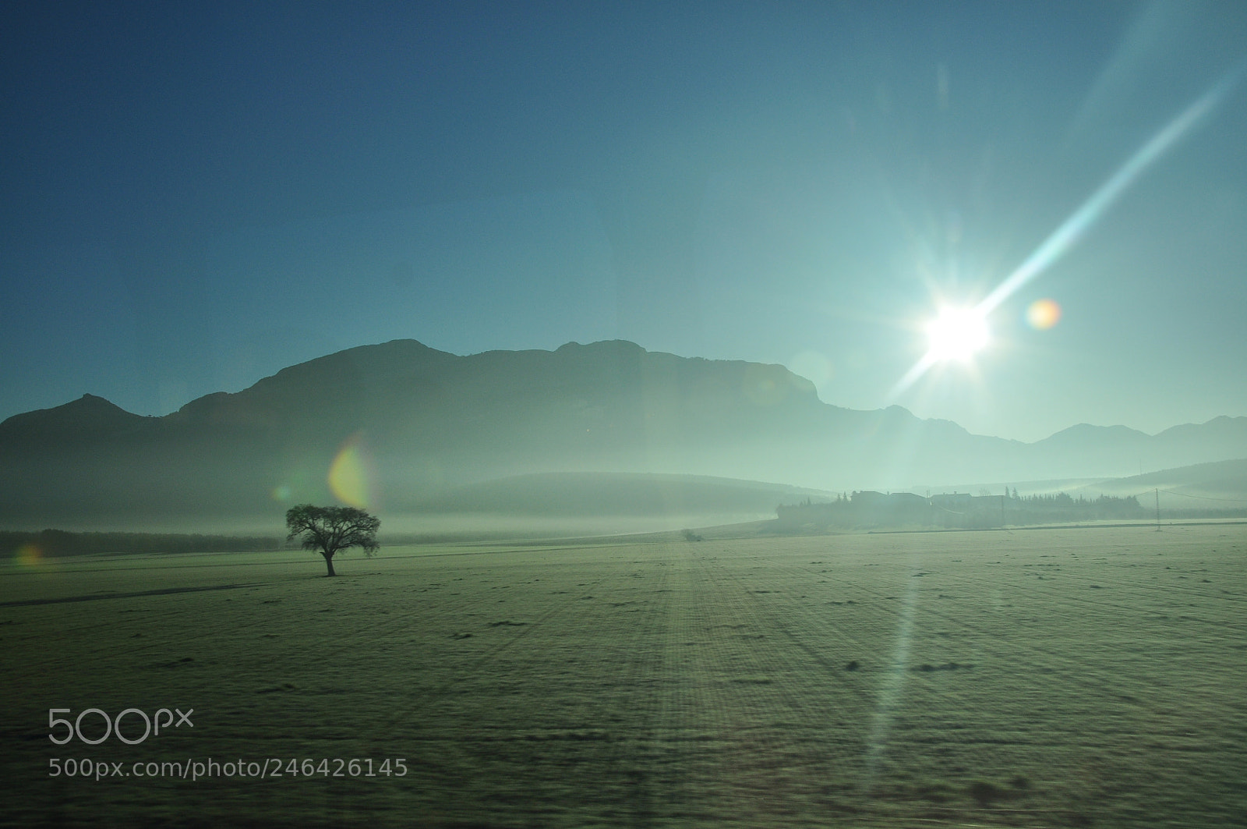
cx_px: 624
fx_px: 1349
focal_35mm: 39
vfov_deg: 34.1
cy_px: 414
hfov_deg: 49.6
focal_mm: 26
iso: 200
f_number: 9
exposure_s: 1/125
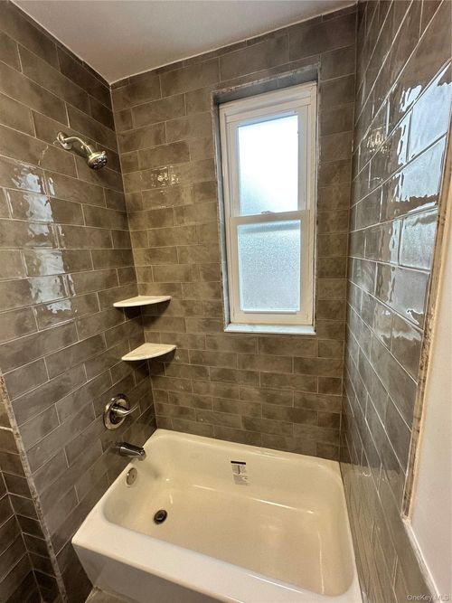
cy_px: 302
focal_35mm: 14
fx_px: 244
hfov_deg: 85.7
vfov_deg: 102.1
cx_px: 226
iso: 125
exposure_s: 1/120
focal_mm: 2.22
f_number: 2.2
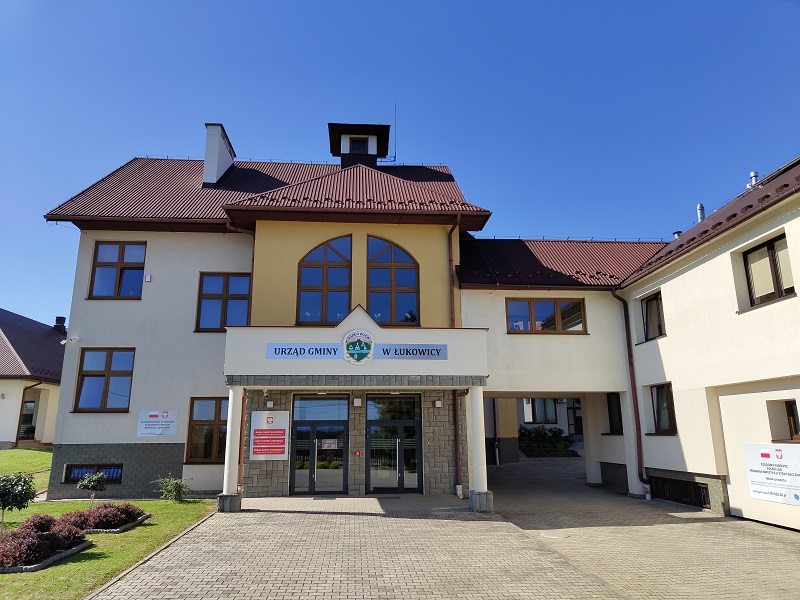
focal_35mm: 24
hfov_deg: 71.6
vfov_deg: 56.8
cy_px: 300
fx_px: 555
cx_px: 400
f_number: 1.88
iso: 100
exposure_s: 1/3883
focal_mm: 5.59
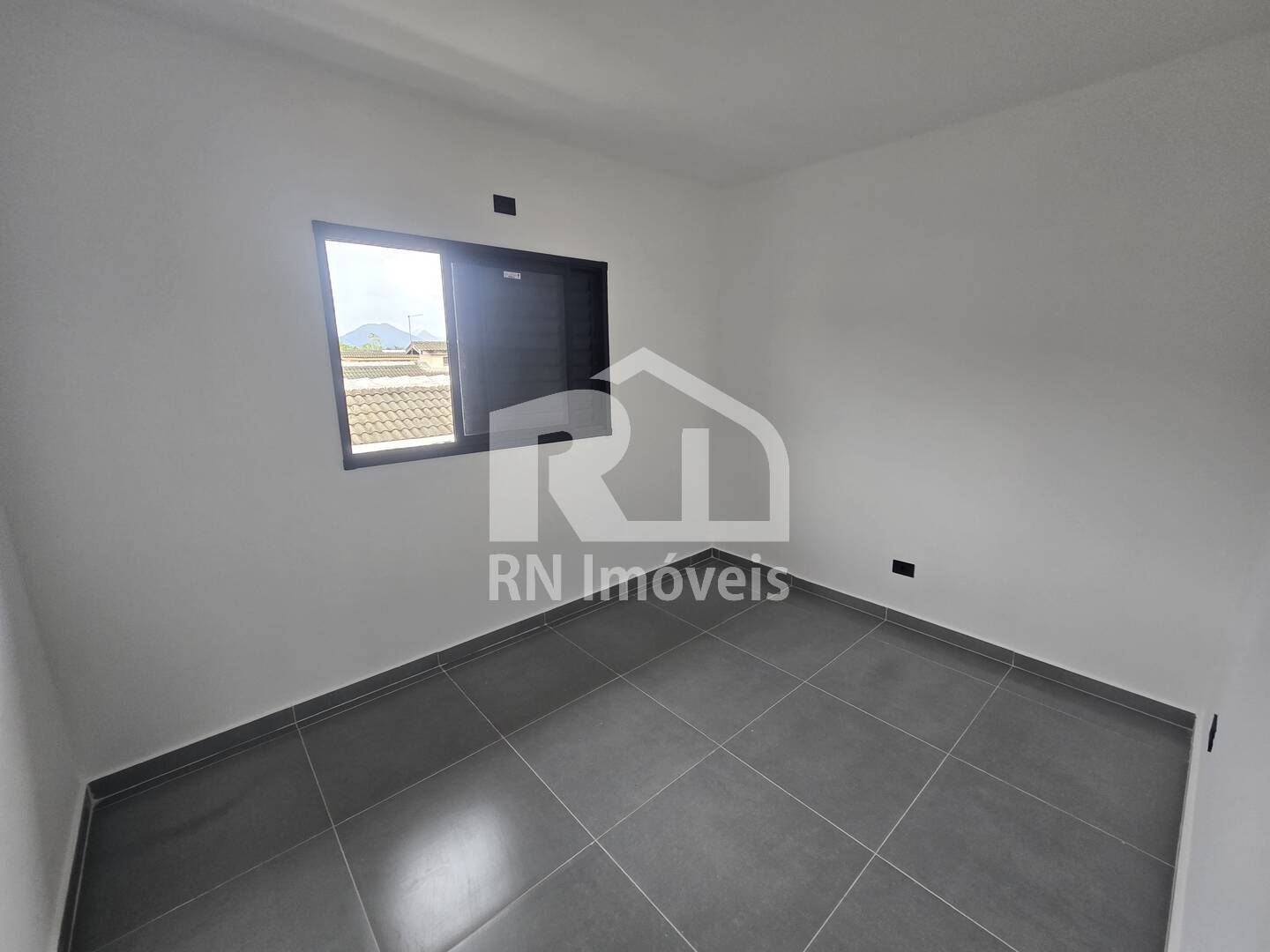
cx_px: 635
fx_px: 477
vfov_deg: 89.9
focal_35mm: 13
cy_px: 476
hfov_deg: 106.2
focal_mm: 2.2
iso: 100
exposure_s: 1/60
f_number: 2.2
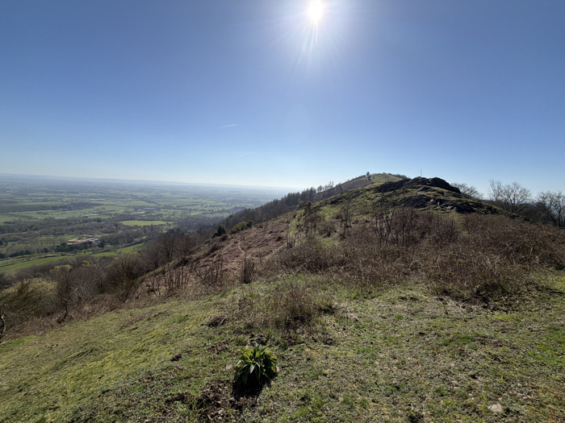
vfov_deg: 85.7
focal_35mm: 14
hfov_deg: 102.1
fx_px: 229
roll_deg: -3.2
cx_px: 282
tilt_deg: -6.3
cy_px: 212
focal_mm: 2.22
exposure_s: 1/1656
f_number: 2.2
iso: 20
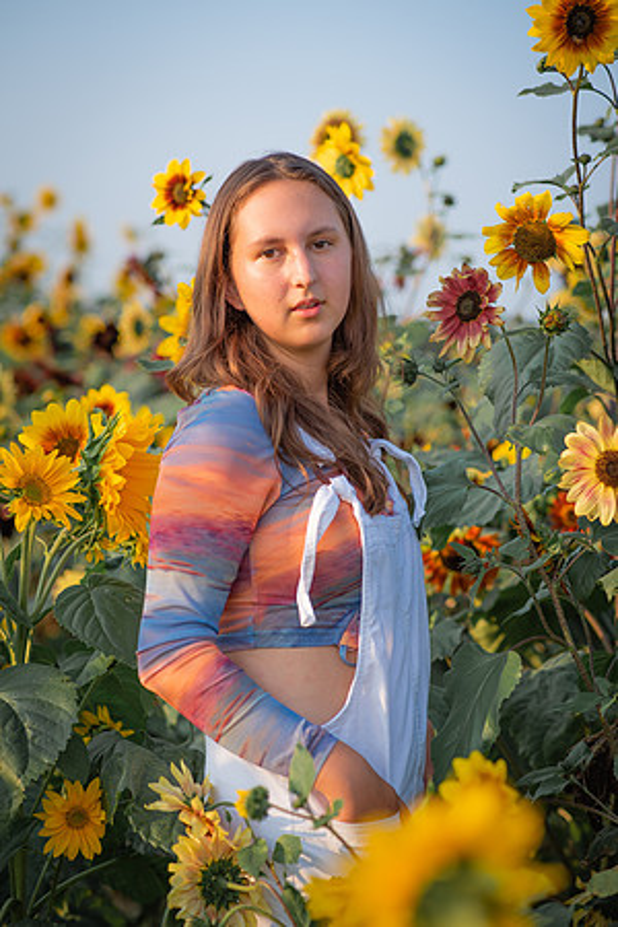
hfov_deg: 16.1
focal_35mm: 85
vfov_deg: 23.9
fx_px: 2189
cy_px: 464
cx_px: 309
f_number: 2.8
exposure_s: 1/1000
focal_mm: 85
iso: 100
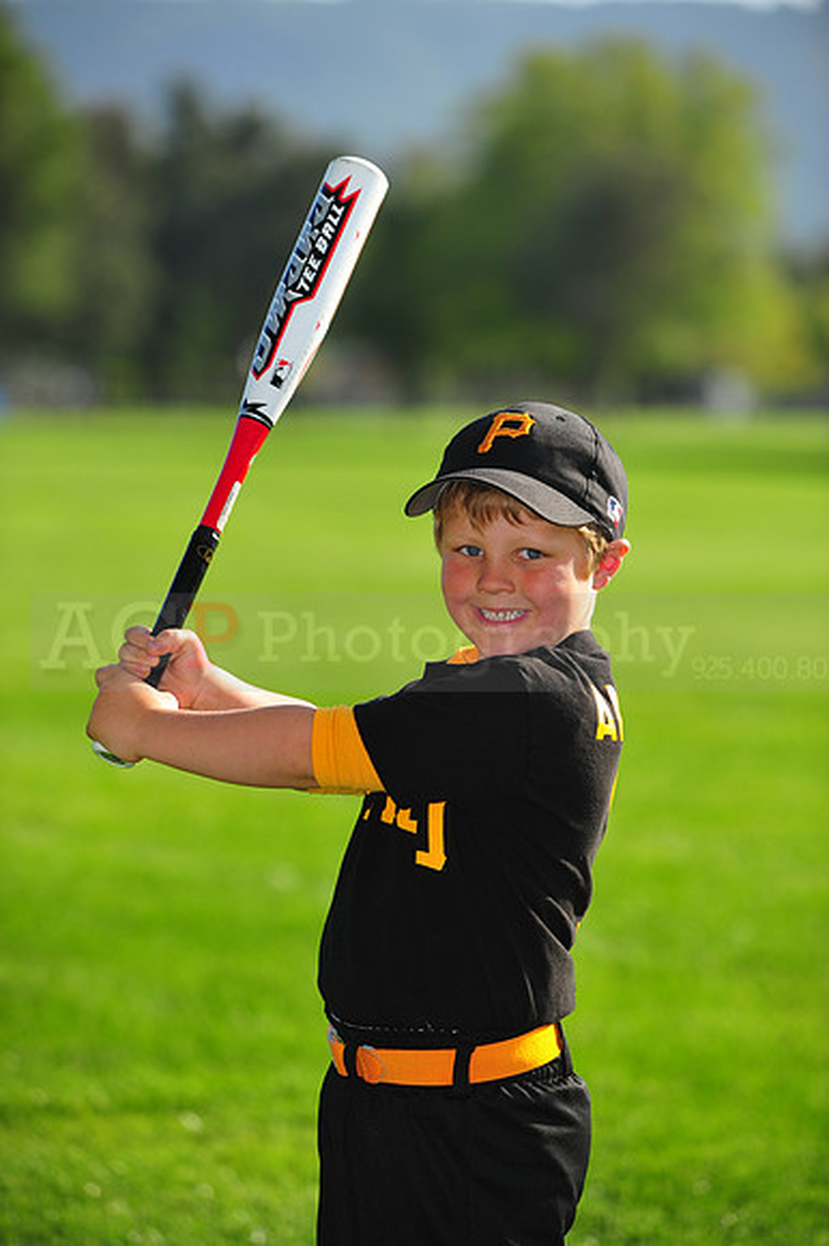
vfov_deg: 10.3
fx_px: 6916
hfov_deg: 6.9
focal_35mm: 200
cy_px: 623
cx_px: 414
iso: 200
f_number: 4
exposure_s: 1/1250
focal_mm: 200
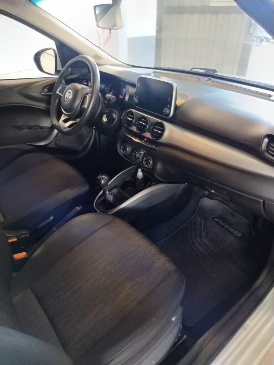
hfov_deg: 56.8
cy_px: 182
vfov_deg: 71.6
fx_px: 253
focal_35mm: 24
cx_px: 137
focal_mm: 5.25
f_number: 1.75
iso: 1938
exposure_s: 1/25
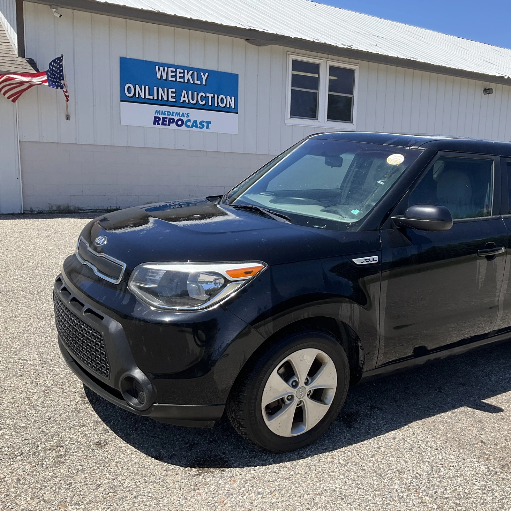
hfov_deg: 46.7
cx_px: 330
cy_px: 257
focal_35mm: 35
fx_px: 585
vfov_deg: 47.2
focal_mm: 3
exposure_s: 1/1342
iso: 25
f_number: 1.8
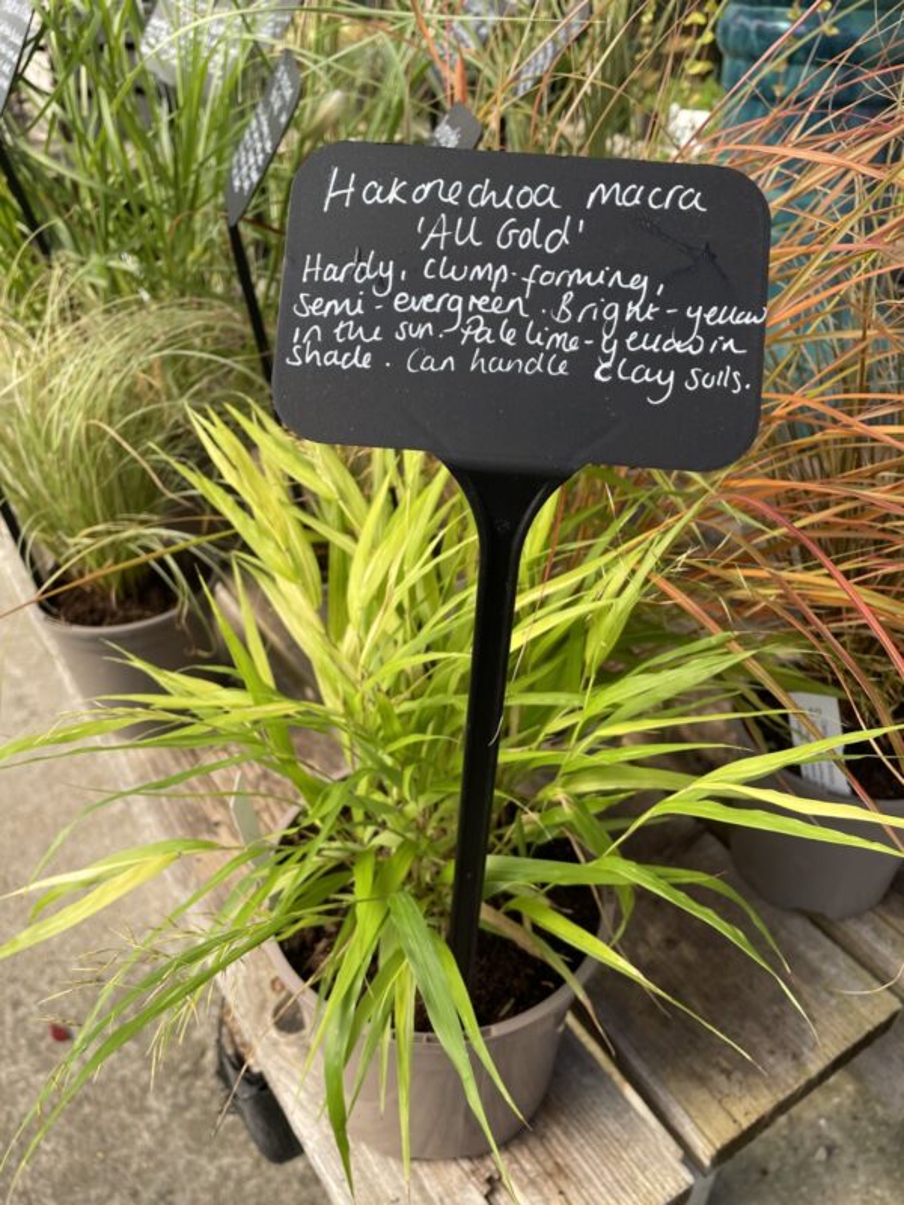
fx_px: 905
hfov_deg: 53.1
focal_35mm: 26
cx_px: 452
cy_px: 602
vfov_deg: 67.3
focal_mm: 4.2
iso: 32
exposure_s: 1/1319
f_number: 1.6
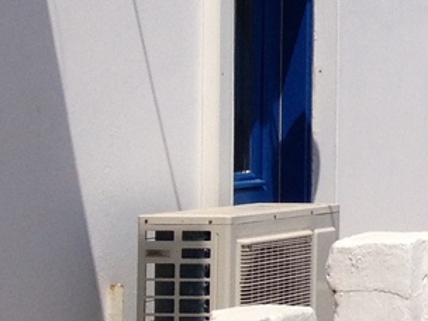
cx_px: 1108
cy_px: 46
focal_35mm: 184
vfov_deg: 8.1
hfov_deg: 9.3
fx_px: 2275
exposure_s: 1/3247
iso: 50
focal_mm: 4.28
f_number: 2.4
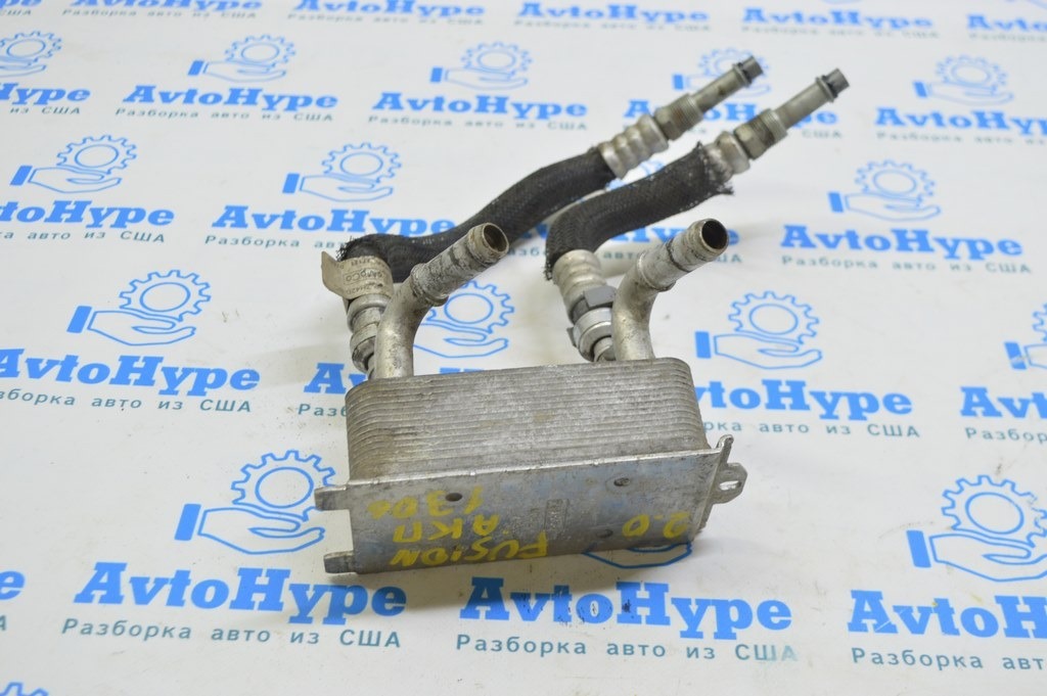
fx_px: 1351
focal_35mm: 46
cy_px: 348
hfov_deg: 42.4
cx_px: 524
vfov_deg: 28.9
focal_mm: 31
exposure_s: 1/20
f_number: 5.6
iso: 400
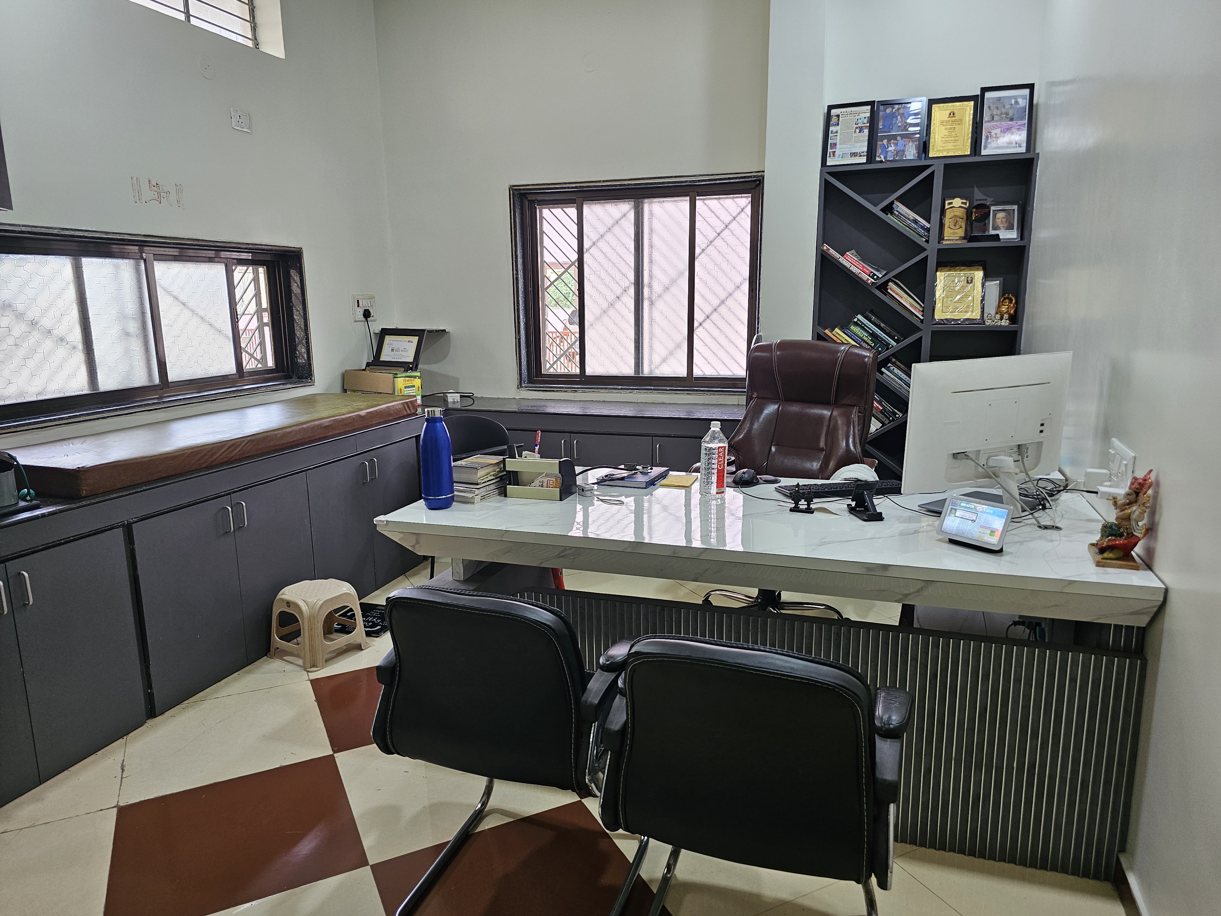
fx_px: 811
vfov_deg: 58.9
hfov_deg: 73.9
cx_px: 610
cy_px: 458
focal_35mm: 23
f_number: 1.7
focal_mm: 6.3
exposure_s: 1/53
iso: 80
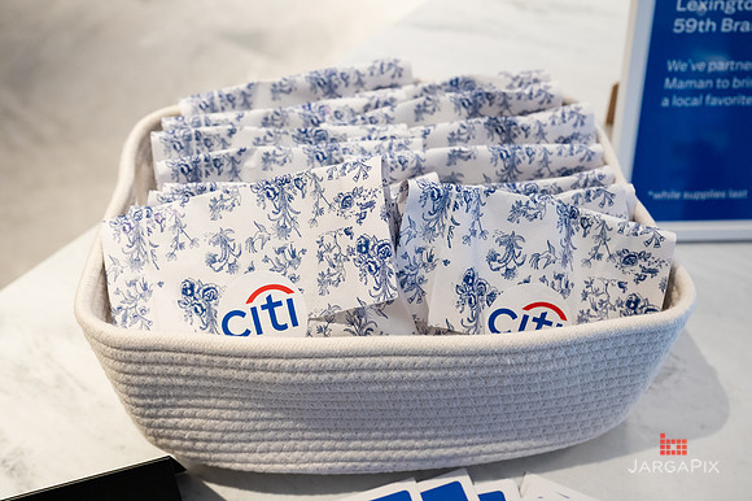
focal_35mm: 35
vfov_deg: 37.7
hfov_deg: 54.3
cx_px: 390
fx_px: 733
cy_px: 252
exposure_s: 1/200
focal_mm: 31.5
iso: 3200
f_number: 5
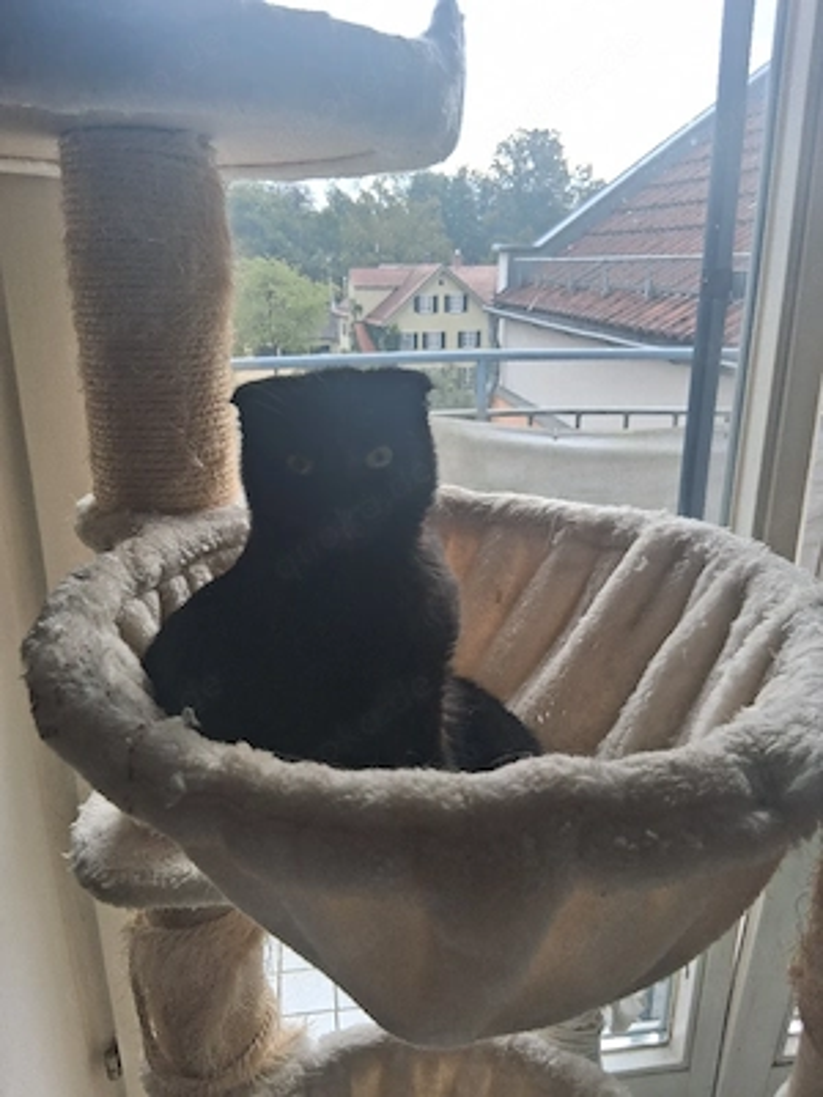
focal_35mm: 26
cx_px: 412
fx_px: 824
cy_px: 548
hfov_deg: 53.1
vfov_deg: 67.3
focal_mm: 3.98
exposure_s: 1/133
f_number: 1.8
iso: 25
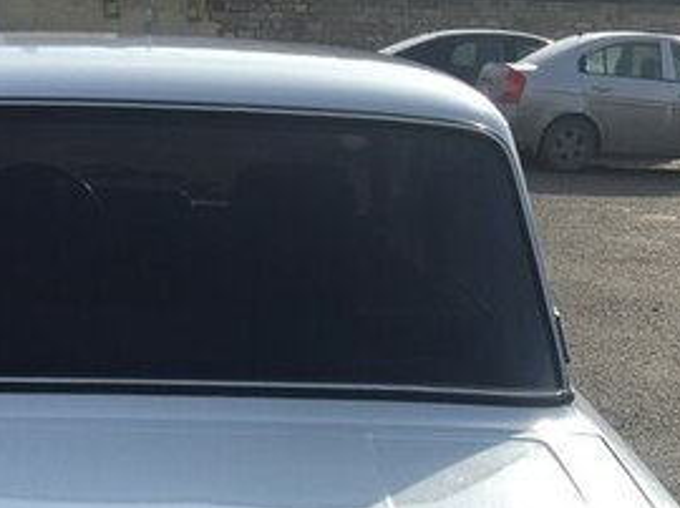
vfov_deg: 19.4
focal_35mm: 71
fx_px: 1393
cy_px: 620
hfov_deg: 27.2
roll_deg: -2.2
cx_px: 217
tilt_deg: -22.6
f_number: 2.2
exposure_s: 1/2083
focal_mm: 4.15
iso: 32
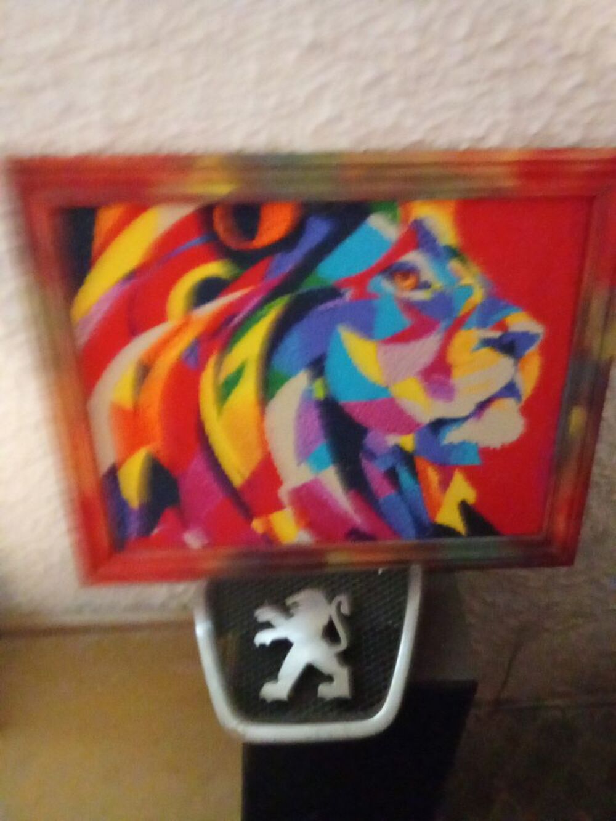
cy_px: 410
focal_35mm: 28
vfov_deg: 63.4
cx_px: 308
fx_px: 664
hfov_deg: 49.8
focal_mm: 2.78
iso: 3200
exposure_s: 1/14.3
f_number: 2
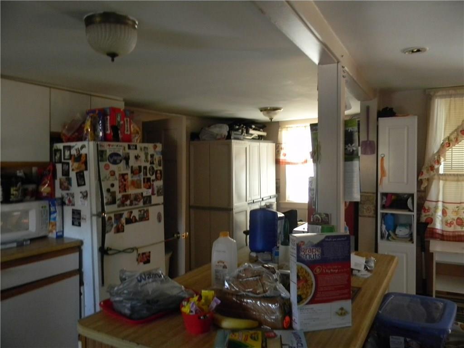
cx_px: 232
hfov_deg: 63.4
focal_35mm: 28
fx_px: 375
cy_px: 174
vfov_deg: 49.7
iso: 400
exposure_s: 1/26.8
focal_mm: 5
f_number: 3.5
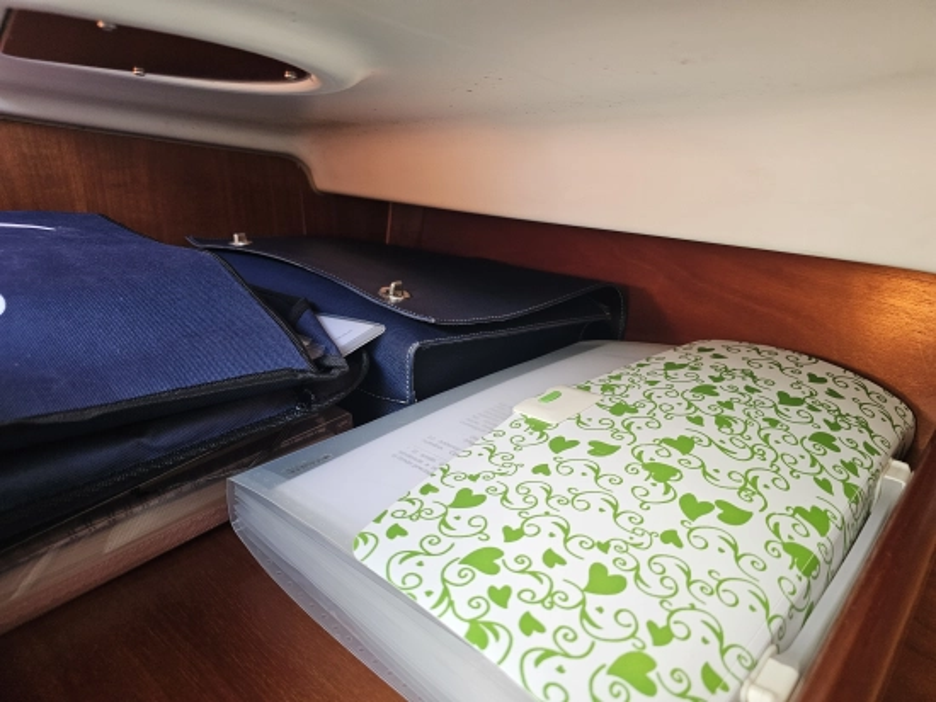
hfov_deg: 73.9
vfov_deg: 58.9
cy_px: 351
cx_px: 468
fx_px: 622
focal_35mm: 23
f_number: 1.7
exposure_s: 1/120
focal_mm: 6.3
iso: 500
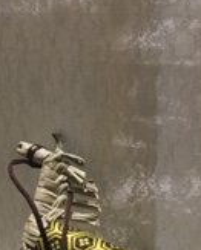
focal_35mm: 111
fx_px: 823
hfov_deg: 12.7
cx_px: -153
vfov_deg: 17.3
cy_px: 140
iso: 40
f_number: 2.2
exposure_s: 1/30
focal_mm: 4.15
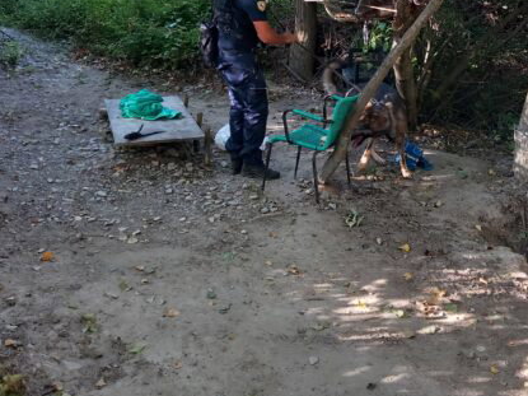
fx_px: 701
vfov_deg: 30.5
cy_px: 60
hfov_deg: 40.5
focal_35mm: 46
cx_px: 367
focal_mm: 4
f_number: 1.8
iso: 100
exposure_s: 1/50
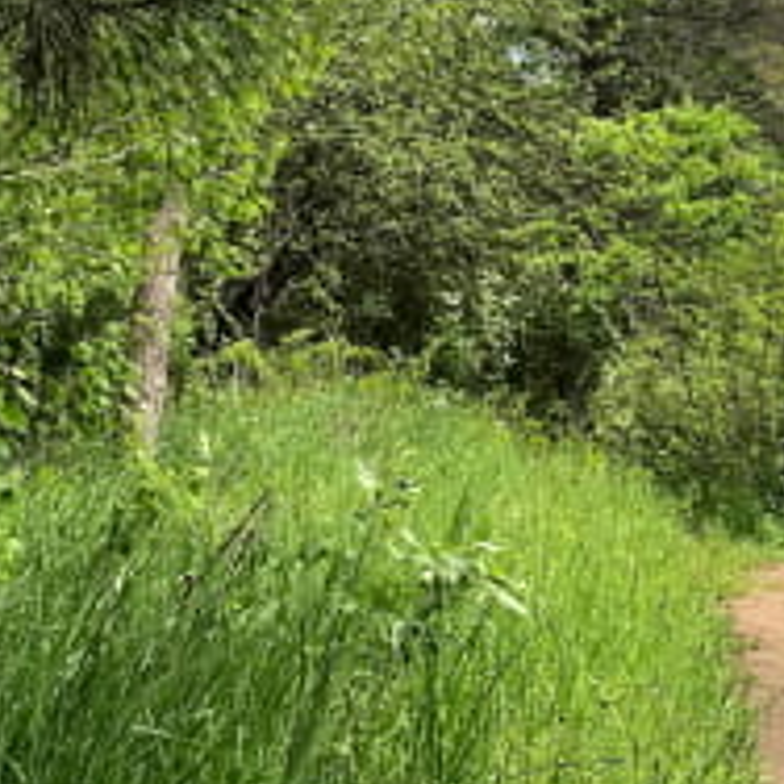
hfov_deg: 18.3
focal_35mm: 92
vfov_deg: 18.9
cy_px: 469
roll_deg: +1.3
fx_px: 2357
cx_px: 817
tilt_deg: -2.6
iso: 20
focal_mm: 3.99
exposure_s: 1/587
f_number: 1.8
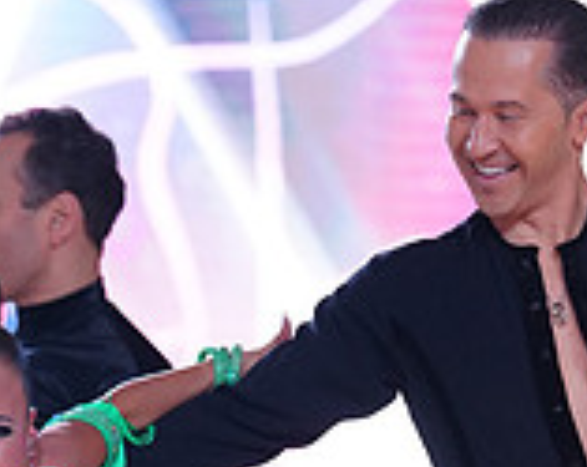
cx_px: 166
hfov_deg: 3.9
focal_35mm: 497
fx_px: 8618
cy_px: 885
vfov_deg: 3.1
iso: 1250
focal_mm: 143
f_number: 2.8
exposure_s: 1/640
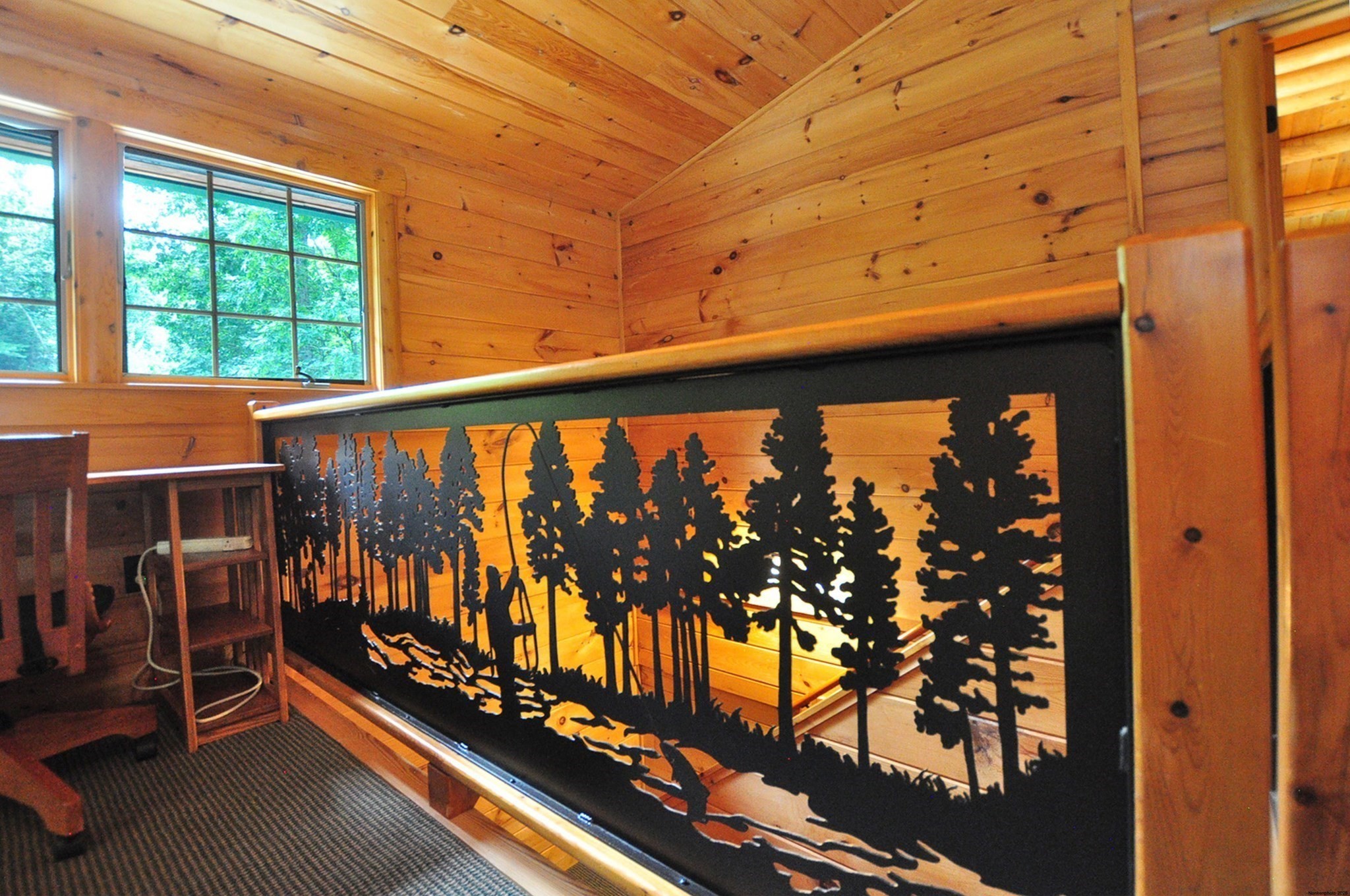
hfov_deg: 100.5
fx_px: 562
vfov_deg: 77.2
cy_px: 448
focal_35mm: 15
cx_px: 675
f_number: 3.5
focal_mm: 10
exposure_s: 1/50
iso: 2500
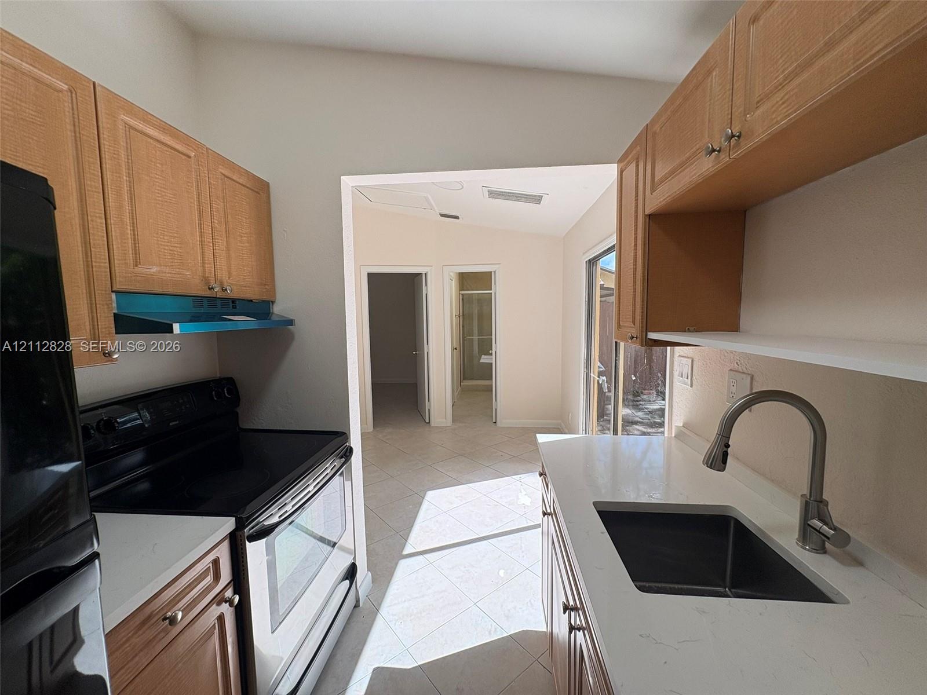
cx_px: 464
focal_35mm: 14
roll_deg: +2.3
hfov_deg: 102.1
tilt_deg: -4.3
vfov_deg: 85.7
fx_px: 375
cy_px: 348
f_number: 2.2
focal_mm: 2.22
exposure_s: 1/176
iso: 64
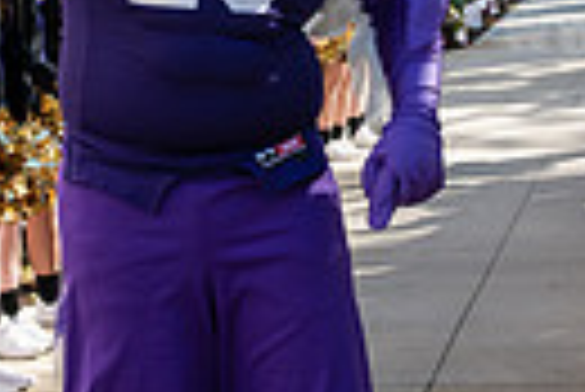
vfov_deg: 10.6
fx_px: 2099
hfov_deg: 15.9
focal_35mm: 129
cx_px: 297
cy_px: 124
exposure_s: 1/640
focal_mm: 29
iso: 400
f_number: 5.6
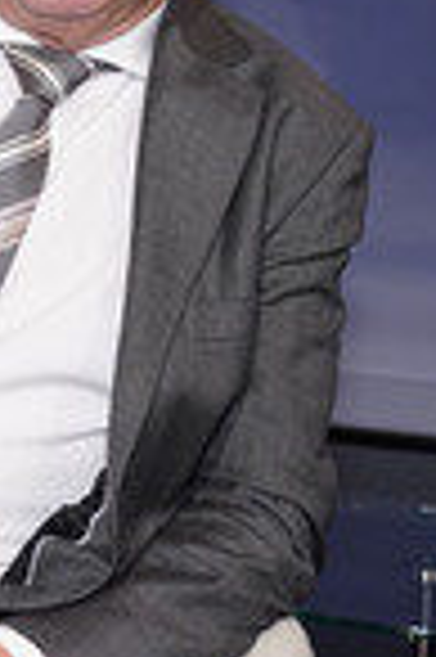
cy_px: 248
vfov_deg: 21.2
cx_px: -34
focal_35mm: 96
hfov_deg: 13.9
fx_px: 1748
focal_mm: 31
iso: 2000
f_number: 5
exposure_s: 1/125
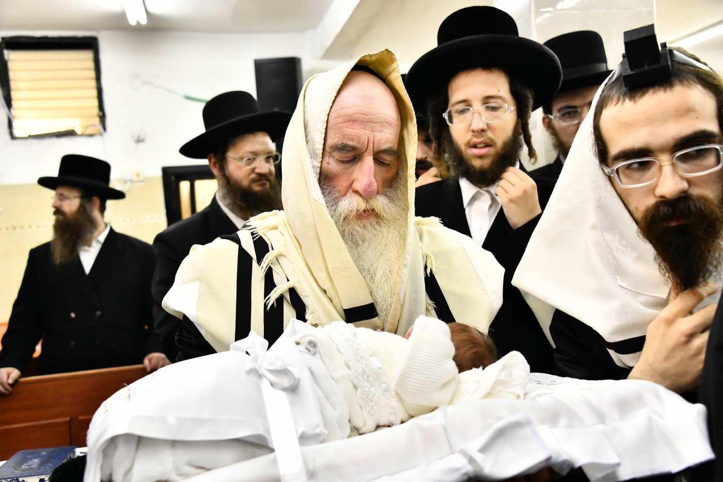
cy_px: 241
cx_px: 362
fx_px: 763
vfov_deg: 35.0
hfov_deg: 50.7
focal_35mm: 38
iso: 2500
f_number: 5.6
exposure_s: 1/400
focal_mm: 38
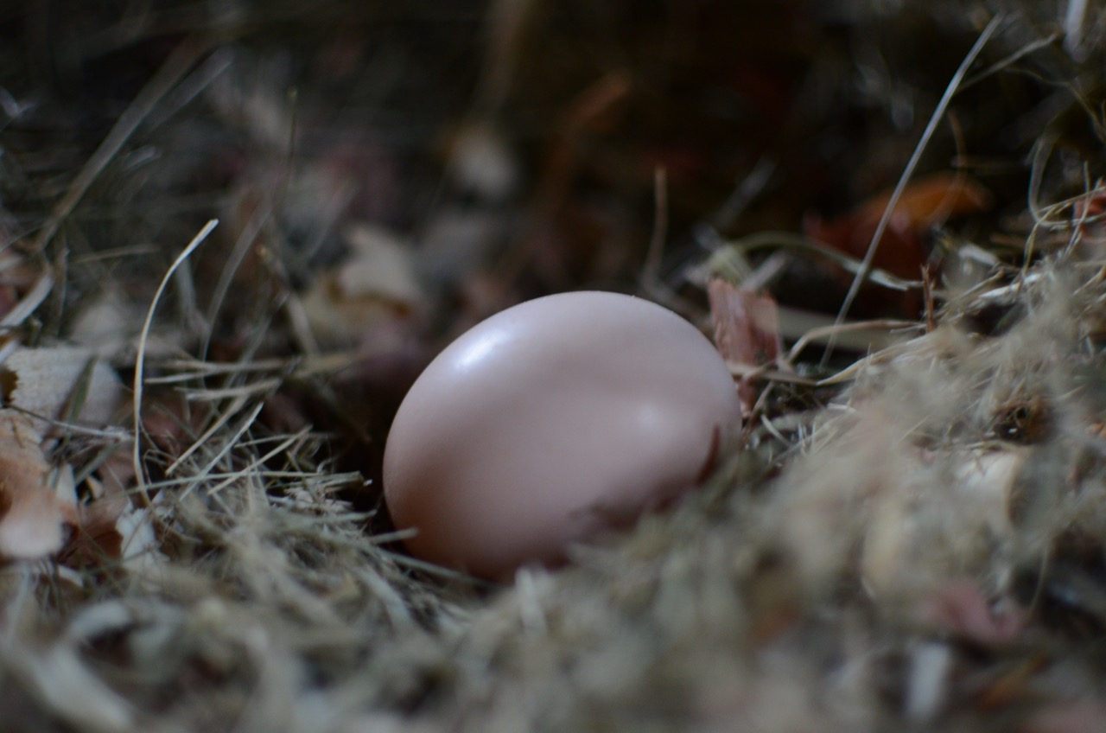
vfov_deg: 25.6
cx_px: 553
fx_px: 1610
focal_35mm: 52
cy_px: 366
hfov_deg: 37.9
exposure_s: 1/10
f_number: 1.8
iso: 800
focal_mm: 35
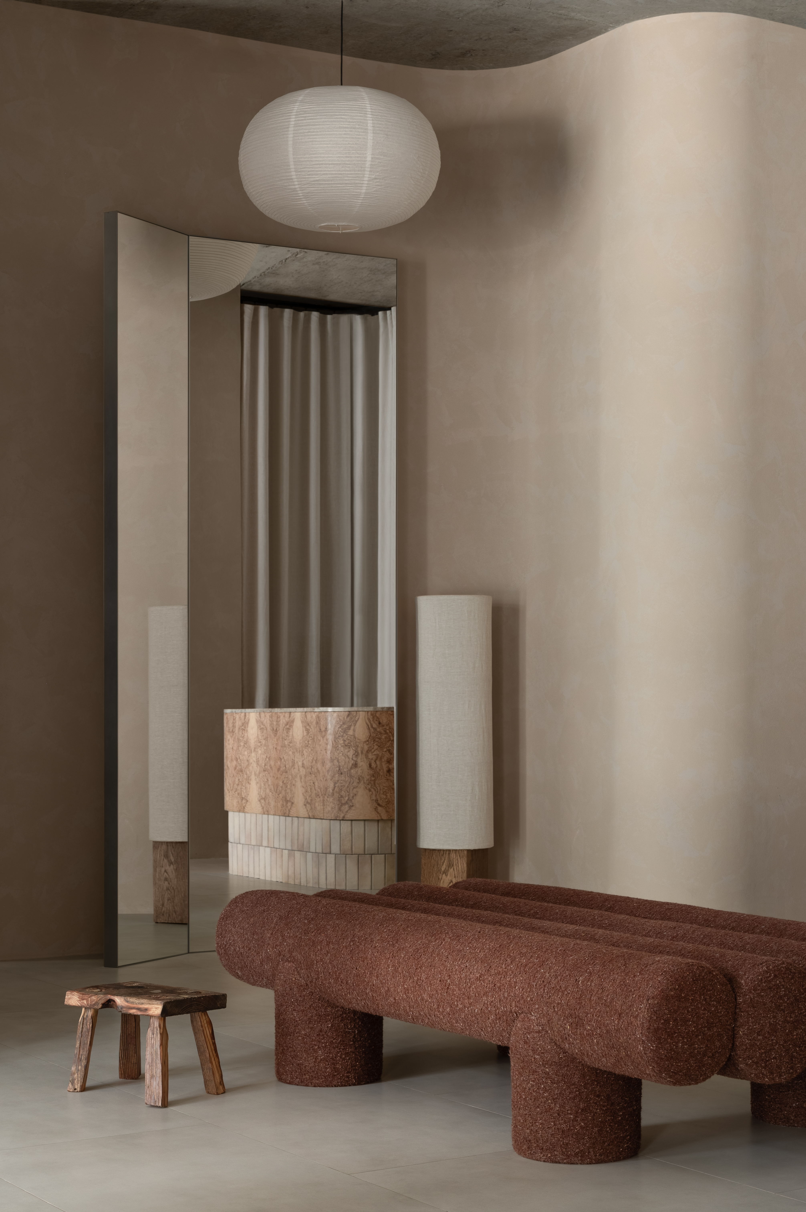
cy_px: 606
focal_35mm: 57
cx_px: 403
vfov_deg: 35.1
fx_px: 1917
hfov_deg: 23.7
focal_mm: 57
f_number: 13
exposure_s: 1/5
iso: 250
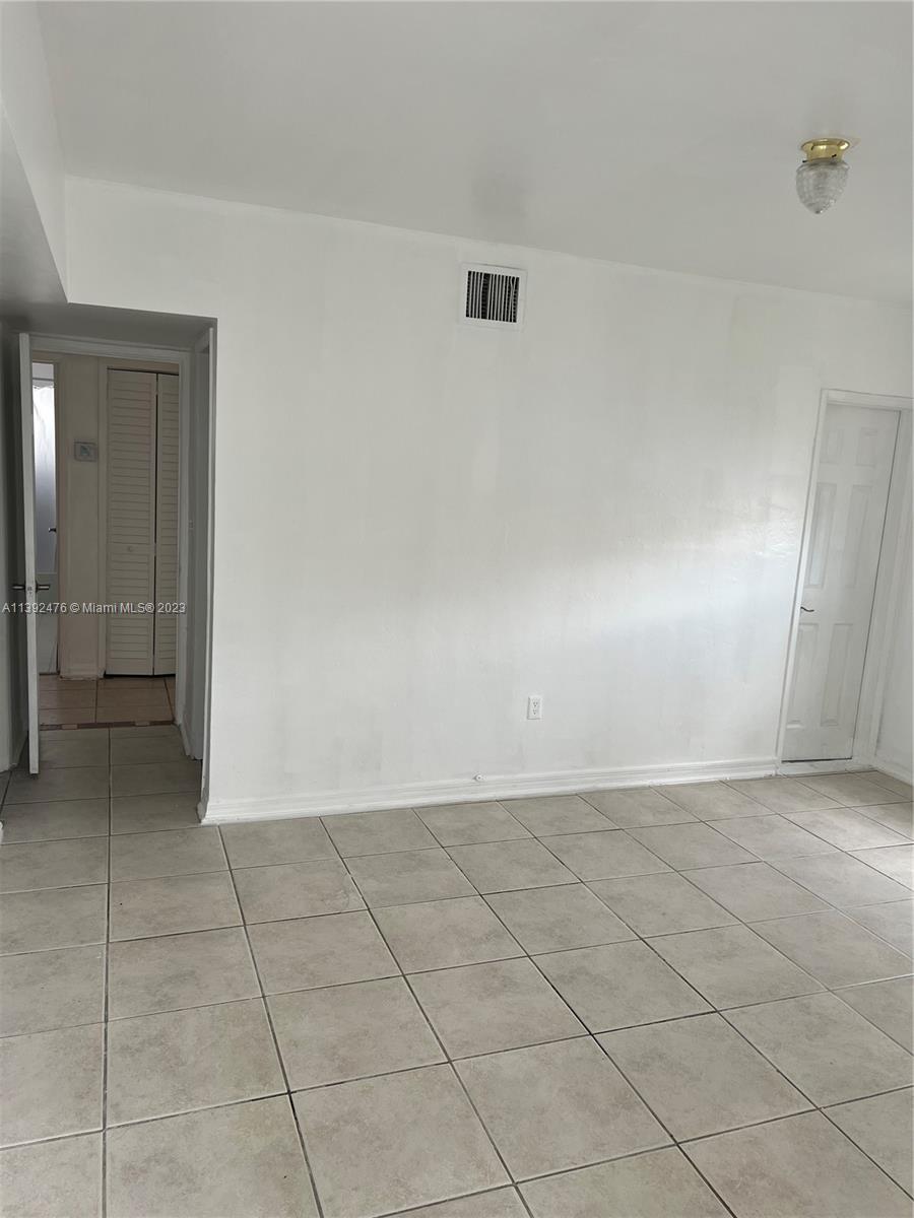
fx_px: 915
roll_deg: -4.3
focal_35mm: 26
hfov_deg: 53.1
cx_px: 457
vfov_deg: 67.3
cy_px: 609
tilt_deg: -8.3
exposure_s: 1/121
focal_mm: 5.7
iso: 40
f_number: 1.5
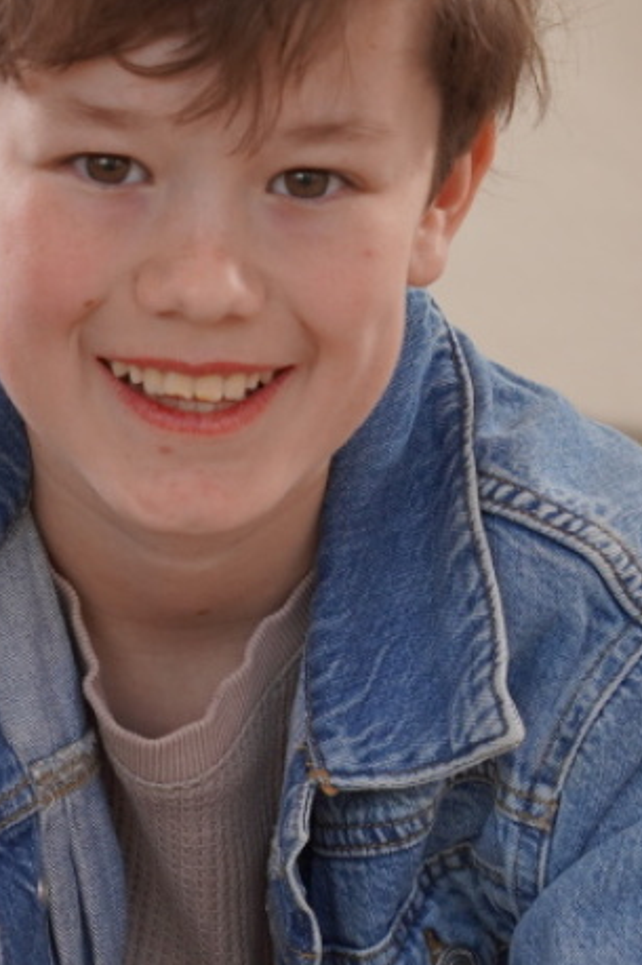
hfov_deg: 6.3
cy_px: 700
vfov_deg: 9.5
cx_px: 284
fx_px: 5790
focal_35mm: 216
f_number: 4
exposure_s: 1/160
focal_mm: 55
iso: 200
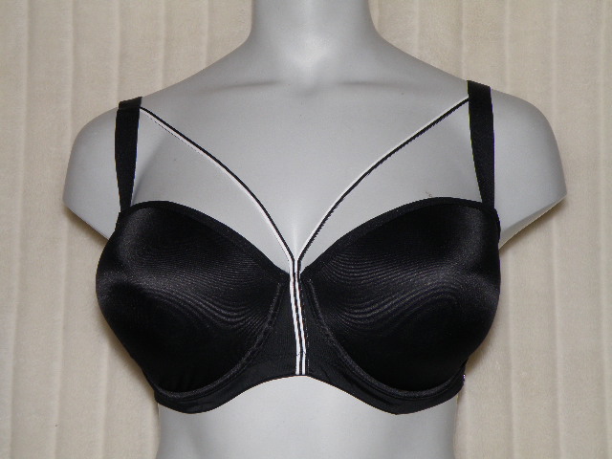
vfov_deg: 22.9
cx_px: 306
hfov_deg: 30.3
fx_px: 1131
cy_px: 230
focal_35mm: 64
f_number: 3.6
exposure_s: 1/60
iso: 100
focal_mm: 11.46
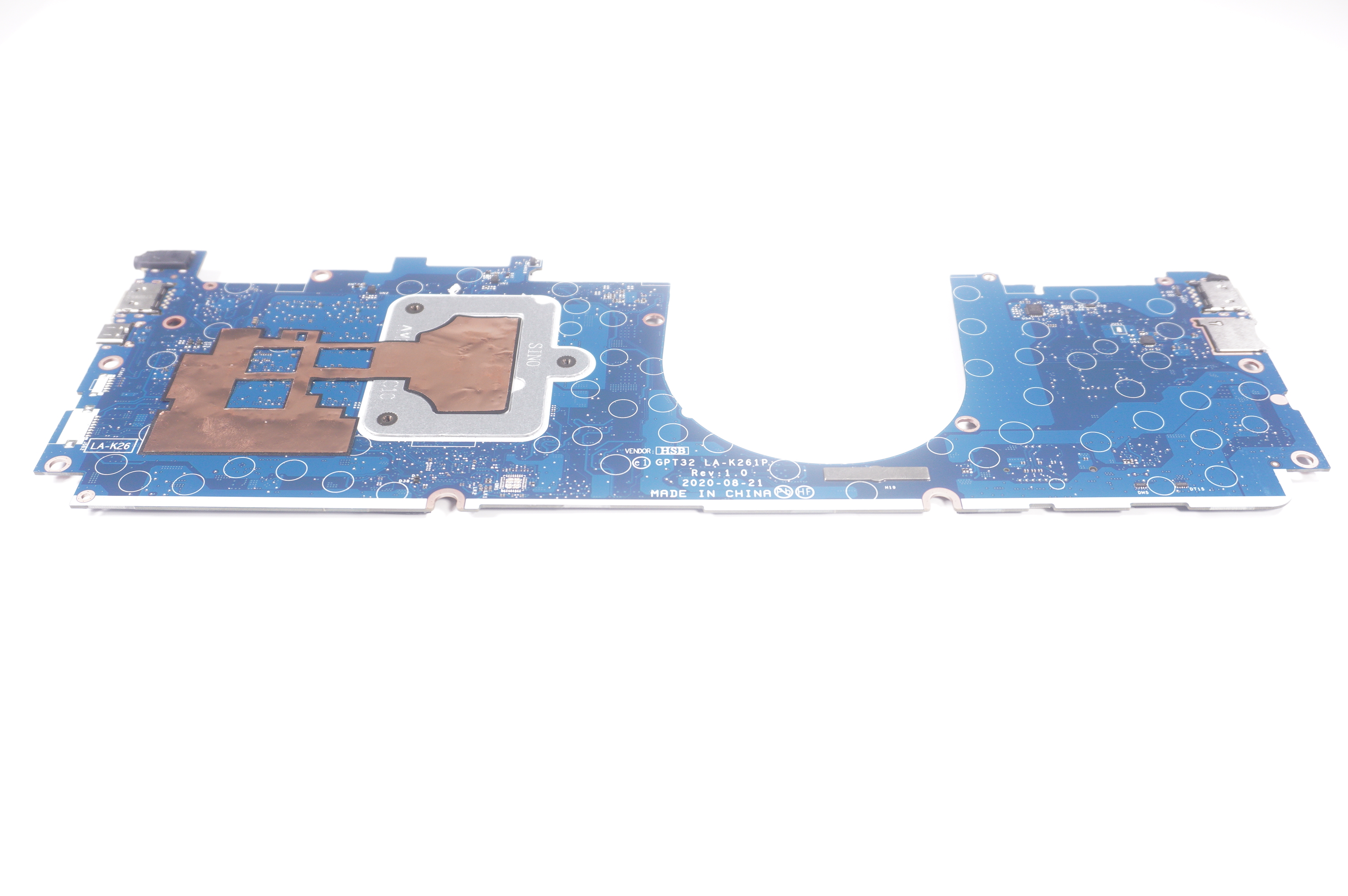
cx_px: 674
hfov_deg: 55.1
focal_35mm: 34
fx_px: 1291
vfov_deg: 38.3
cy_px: 448
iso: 640
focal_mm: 23
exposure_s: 1/200
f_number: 5
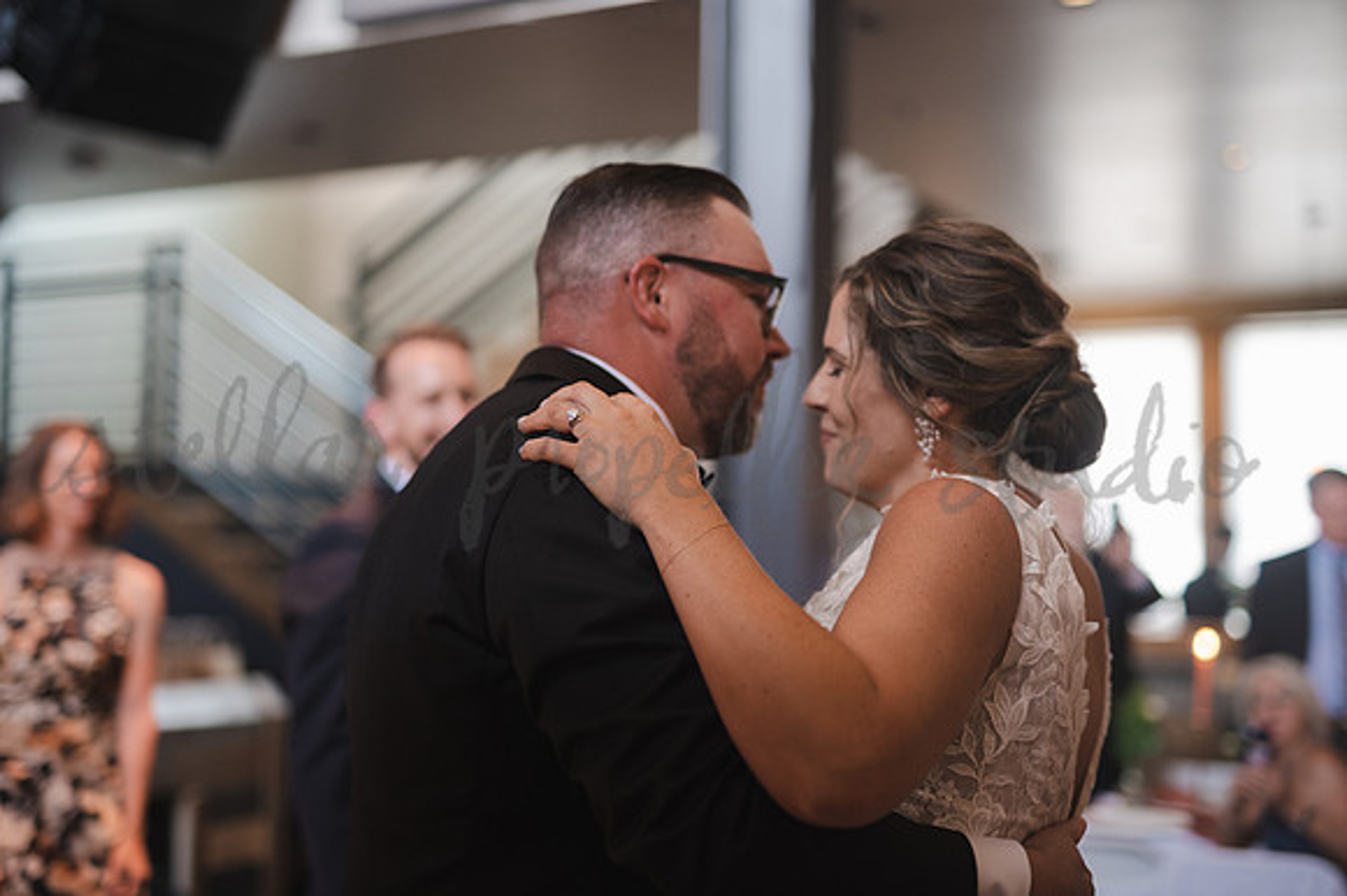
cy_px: 448
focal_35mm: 50
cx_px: 674
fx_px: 1870
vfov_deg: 27.0
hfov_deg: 39.6
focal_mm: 50
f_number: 1.4
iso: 1000
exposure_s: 1/160
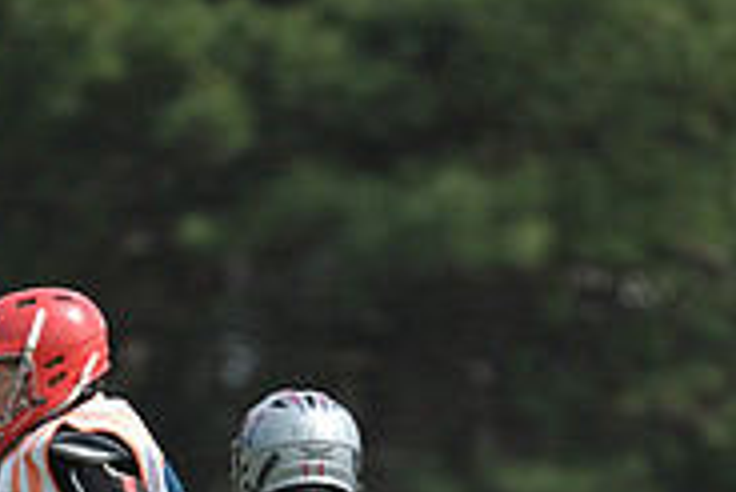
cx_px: 204
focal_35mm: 1102
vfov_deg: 1.2
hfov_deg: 1.9
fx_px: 22547
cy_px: 760
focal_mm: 350
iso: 640
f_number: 4
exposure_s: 1/3200
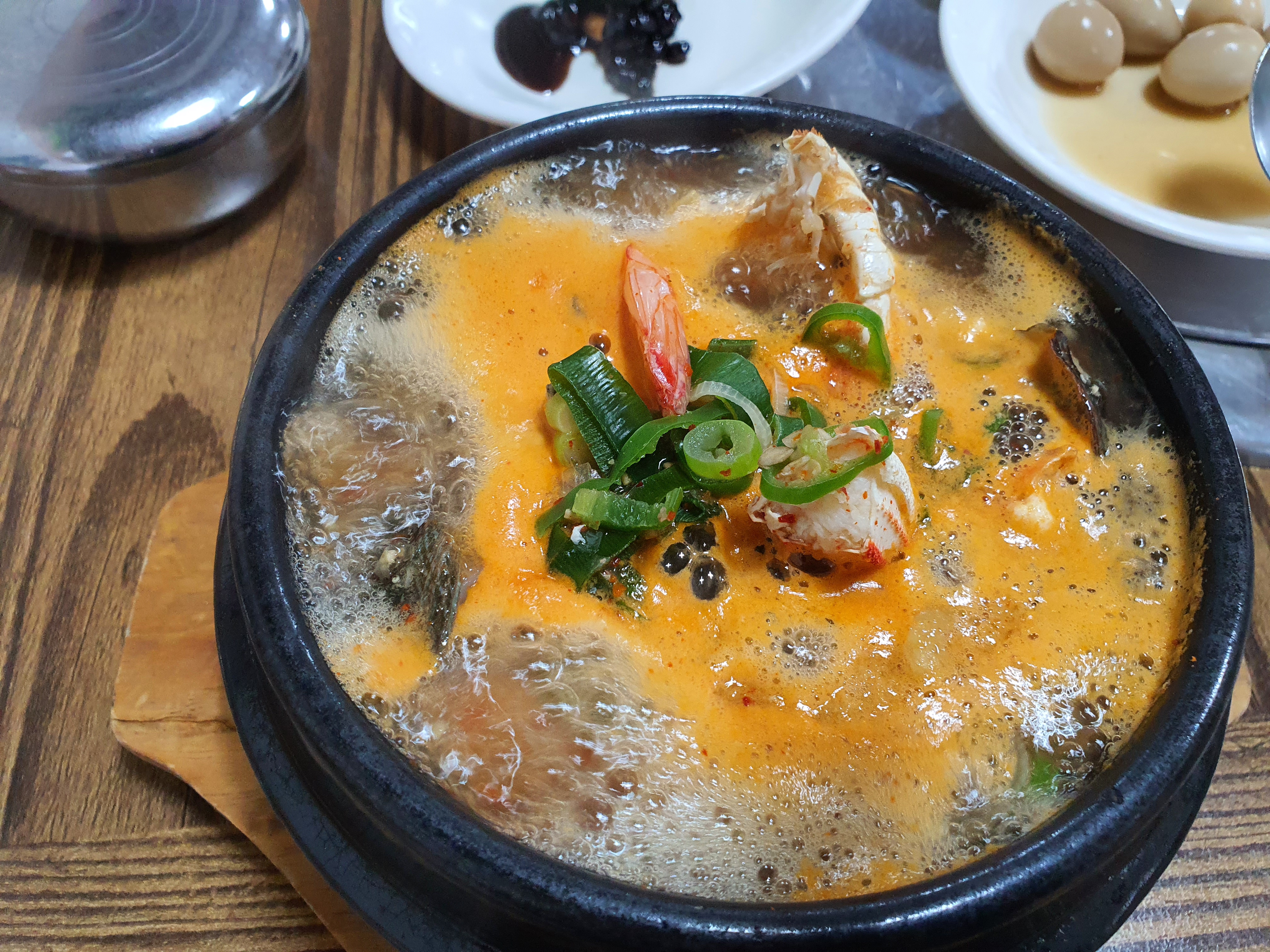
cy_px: 476
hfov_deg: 67.3
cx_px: 635
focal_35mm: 26
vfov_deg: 53.1
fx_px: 954
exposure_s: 1/40
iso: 250
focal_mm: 4.3
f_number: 2.4
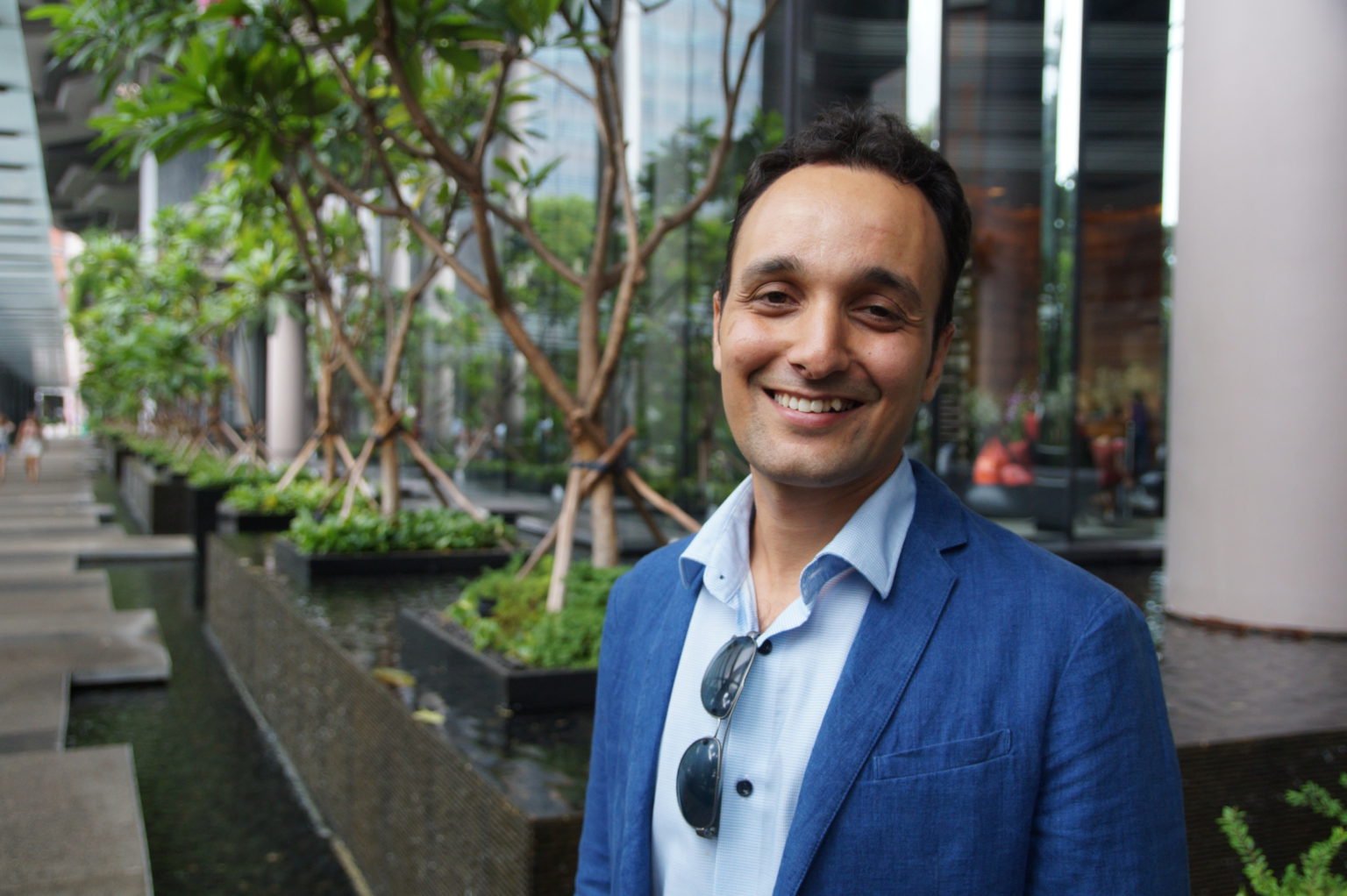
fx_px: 1346
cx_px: 674
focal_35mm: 36
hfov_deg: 53.2
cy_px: 448
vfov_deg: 36.8
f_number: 4
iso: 500
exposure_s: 1/160
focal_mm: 24
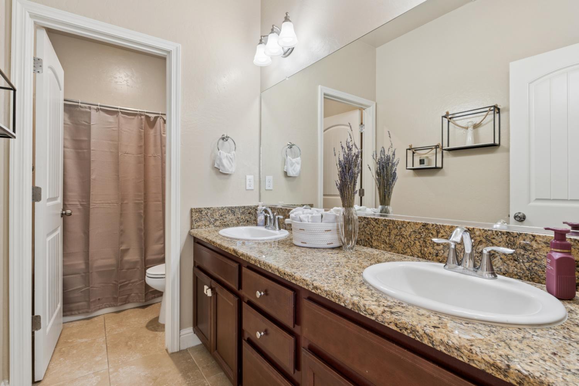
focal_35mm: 16
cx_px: 290
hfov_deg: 95.0
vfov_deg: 72.1
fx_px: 265
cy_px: 193
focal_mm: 11
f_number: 7.1
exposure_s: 1/4
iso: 100
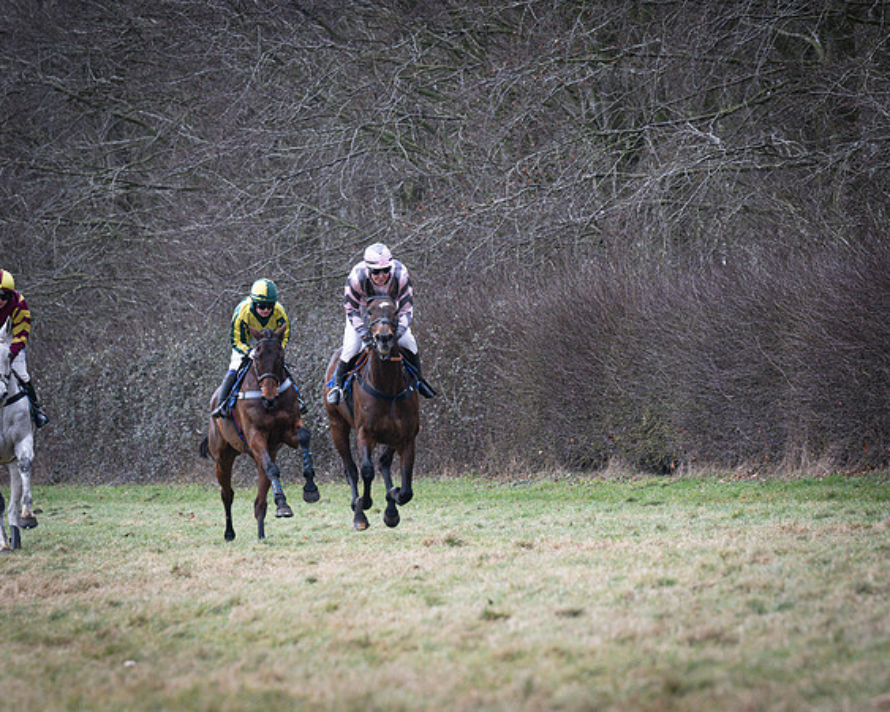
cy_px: 356
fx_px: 7565
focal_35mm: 287
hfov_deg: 6.7
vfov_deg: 5.4
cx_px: 445
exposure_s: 1/1000
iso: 400
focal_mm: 170
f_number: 5
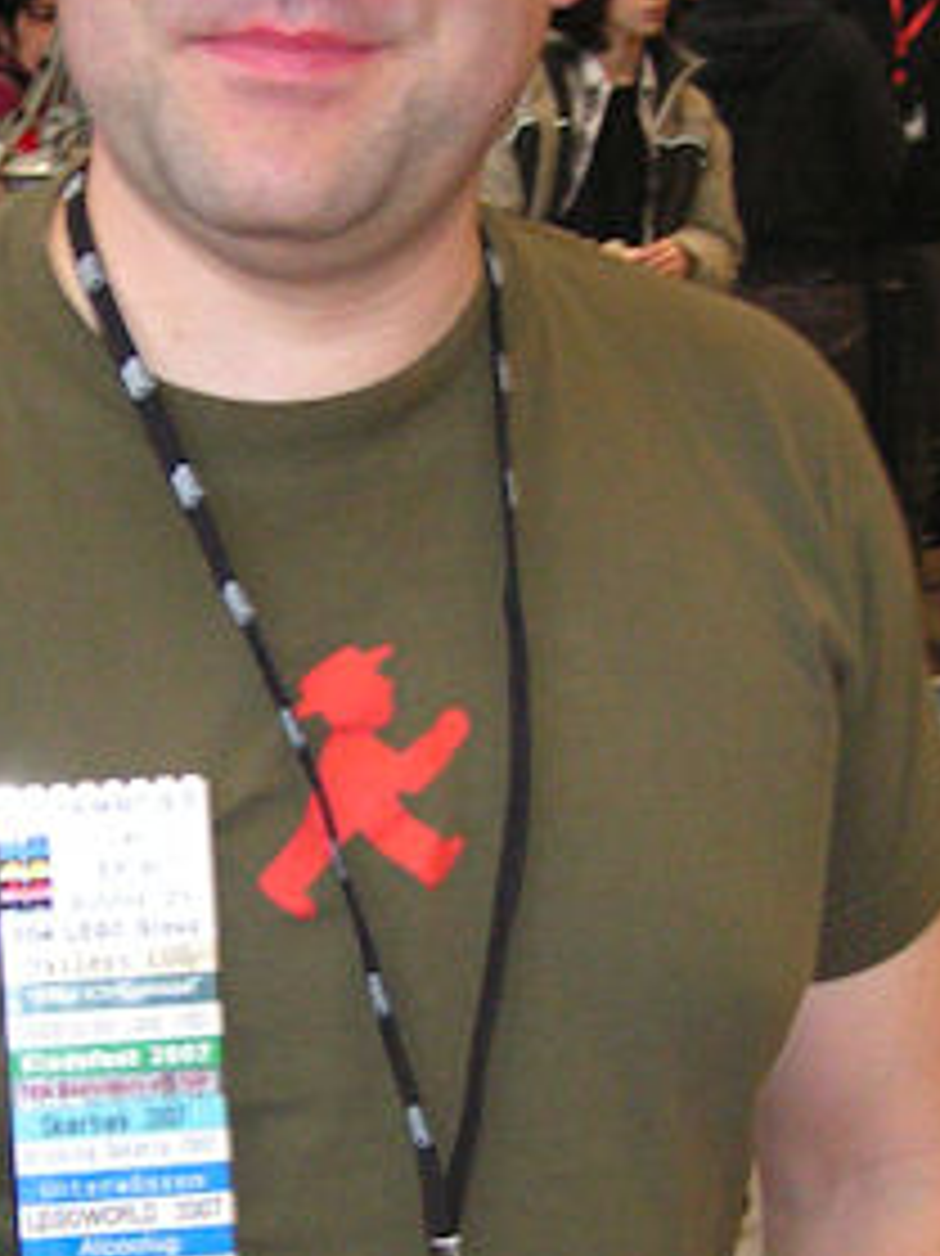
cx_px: 344
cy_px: 770
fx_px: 3370
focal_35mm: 93
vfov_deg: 21.1
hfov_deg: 15.9
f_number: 2.8
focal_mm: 6.3
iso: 200
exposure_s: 1/40
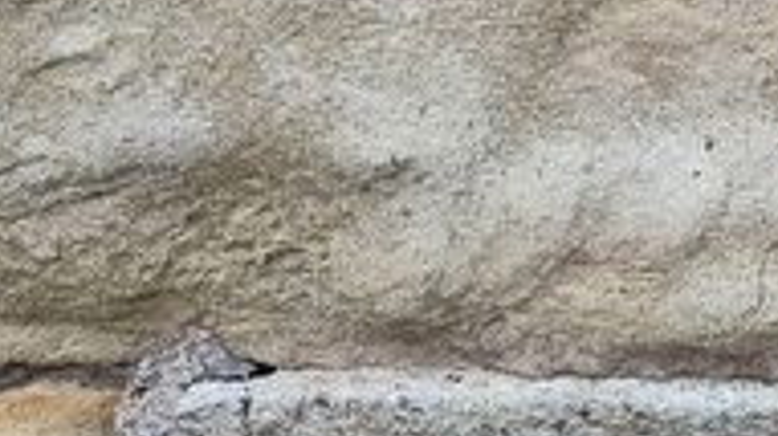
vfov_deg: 10.7
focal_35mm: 105
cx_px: 1548
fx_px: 2164
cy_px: -371
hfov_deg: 16.0
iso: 199
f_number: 1.8
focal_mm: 5.56
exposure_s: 1/120
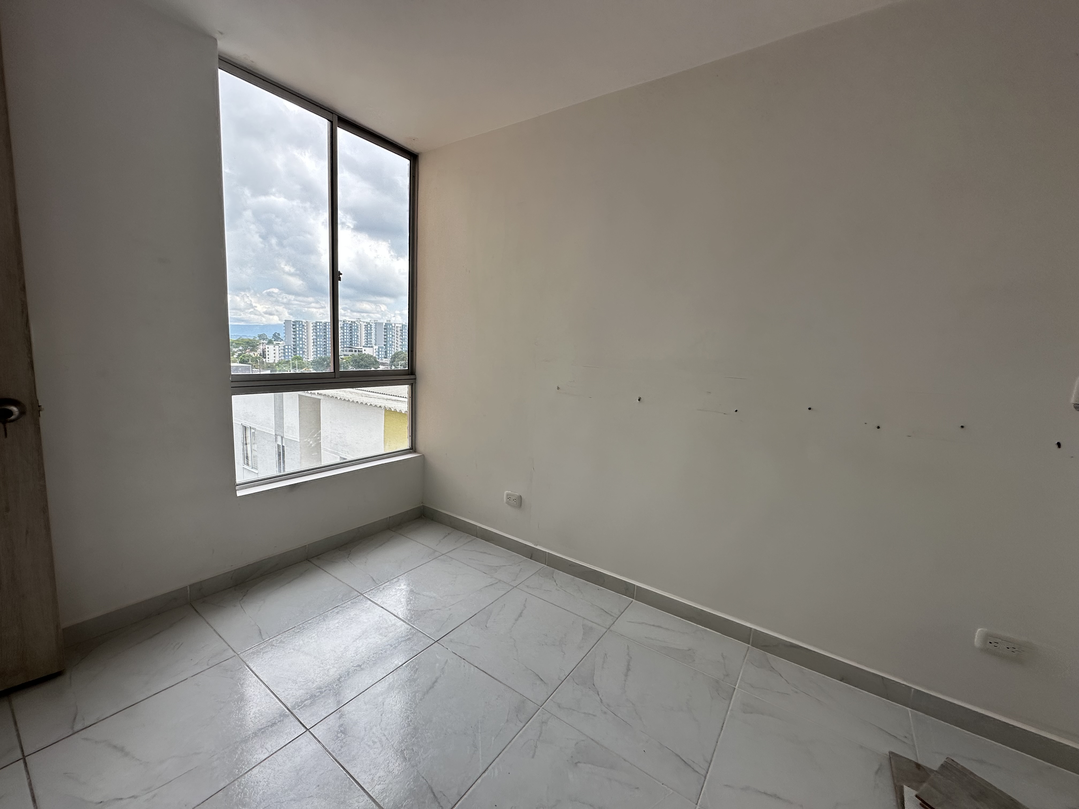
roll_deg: -3.9
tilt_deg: -5.3
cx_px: 540
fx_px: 436
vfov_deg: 85.7
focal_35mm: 14
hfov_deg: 102.1
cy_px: 404
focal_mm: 2.22
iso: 40
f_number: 2.2
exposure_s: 1/342
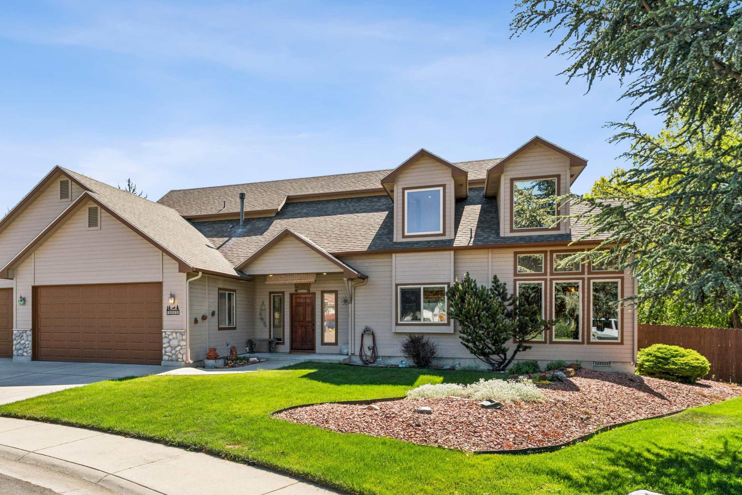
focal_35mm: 25
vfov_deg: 51.4
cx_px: 276
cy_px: 320
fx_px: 506
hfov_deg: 71.3
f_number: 13
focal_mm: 18.4
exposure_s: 1/200
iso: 400
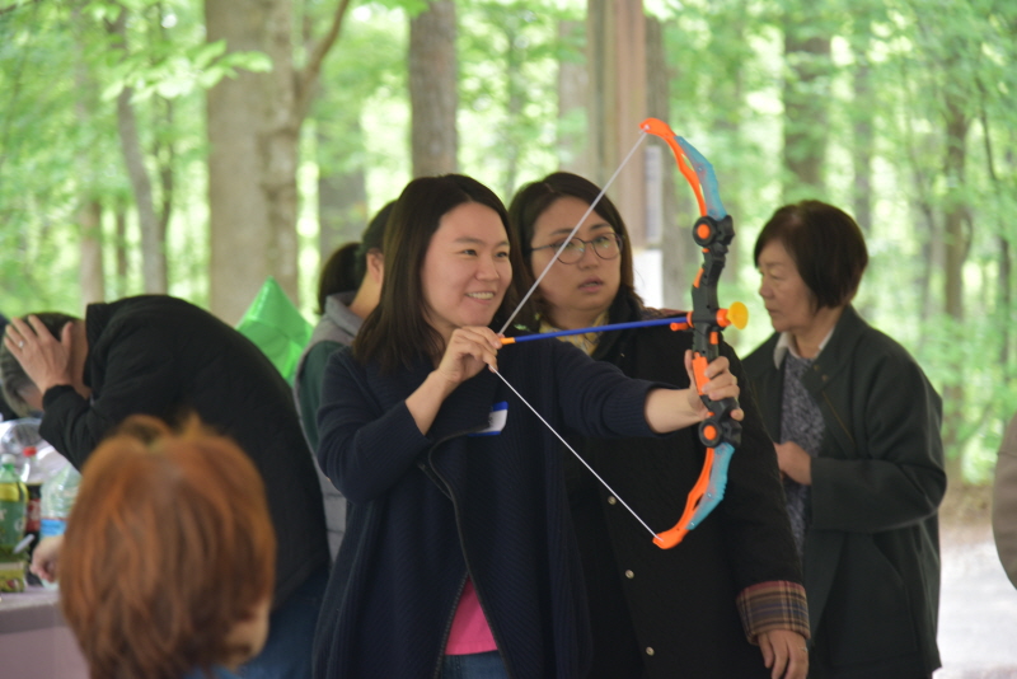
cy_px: 340
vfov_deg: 11.4
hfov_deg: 17.1
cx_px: 508
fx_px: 3391
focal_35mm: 120
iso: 560
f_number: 4
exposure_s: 1/60
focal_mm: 120
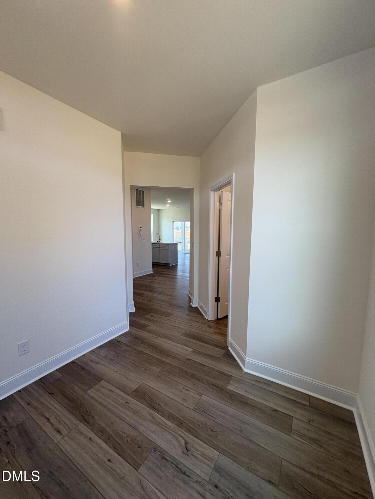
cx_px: 188
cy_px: 250
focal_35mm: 14
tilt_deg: -4.9
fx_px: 202
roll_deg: +0.7
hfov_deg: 85.7
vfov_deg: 102.1
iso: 80
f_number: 2.2
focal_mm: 2.22
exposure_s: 1/120
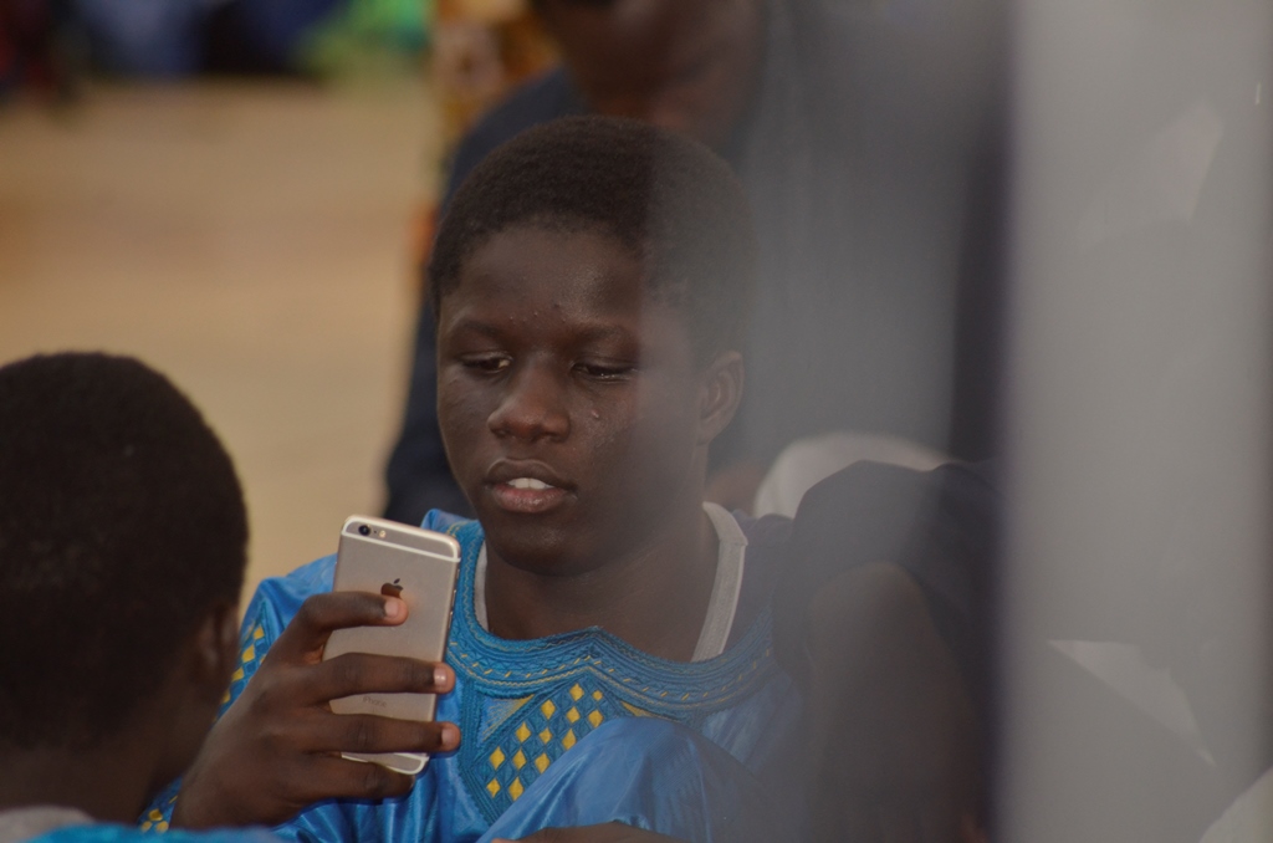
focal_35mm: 450
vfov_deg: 3.0
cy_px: 422
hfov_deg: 4.6
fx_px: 15878
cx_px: 636
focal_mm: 300
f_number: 5.6
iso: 640
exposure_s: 1/50
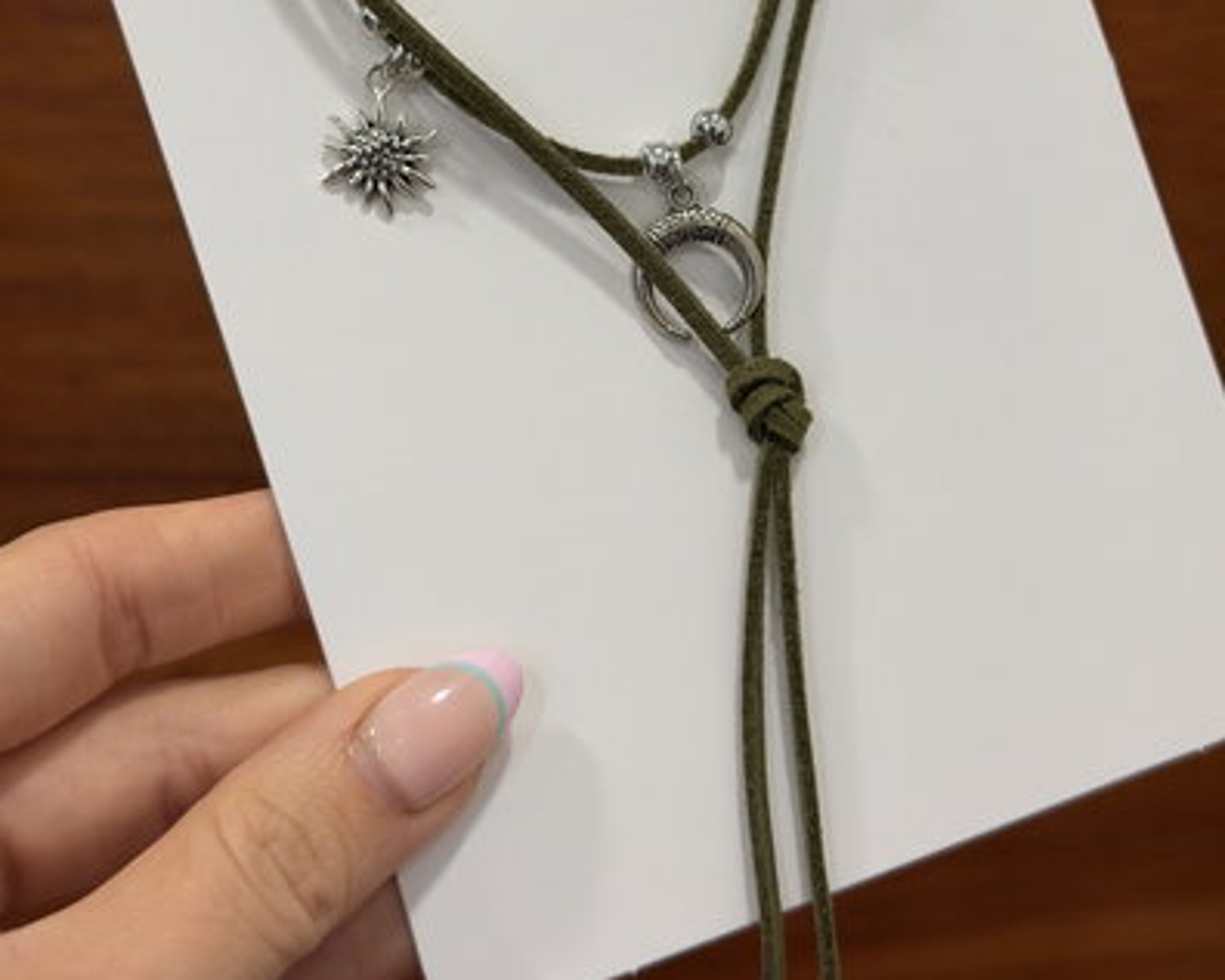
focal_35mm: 63
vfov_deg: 23.9
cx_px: 609
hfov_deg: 30.0
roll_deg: +0.3
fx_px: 2285
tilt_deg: -5.2
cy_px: 202
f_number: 1.78
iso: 50
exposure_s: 1/50
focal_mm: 6.76
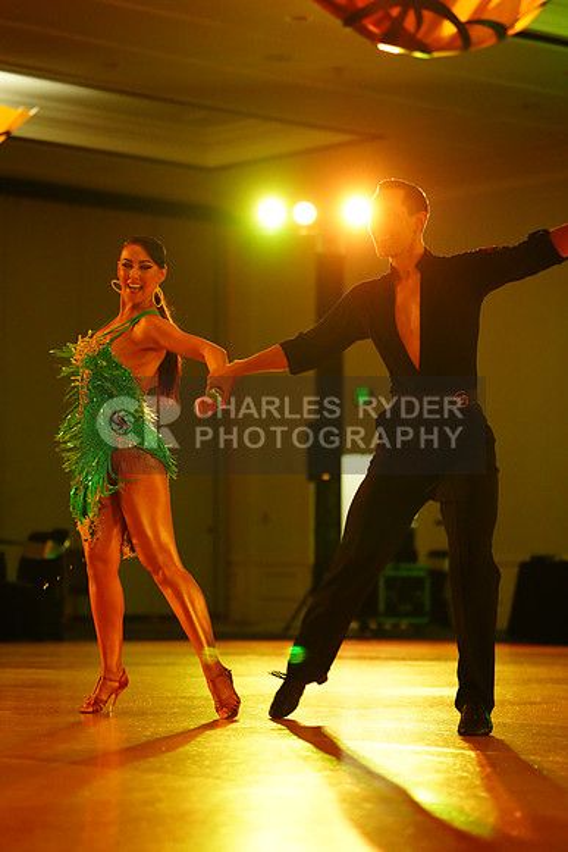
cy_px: 426
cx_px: 284
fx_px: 2389
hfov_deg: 13.6
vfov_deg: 20.2
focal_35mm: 101
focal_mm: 101
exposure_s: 1/400
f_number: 2.8
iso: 6400
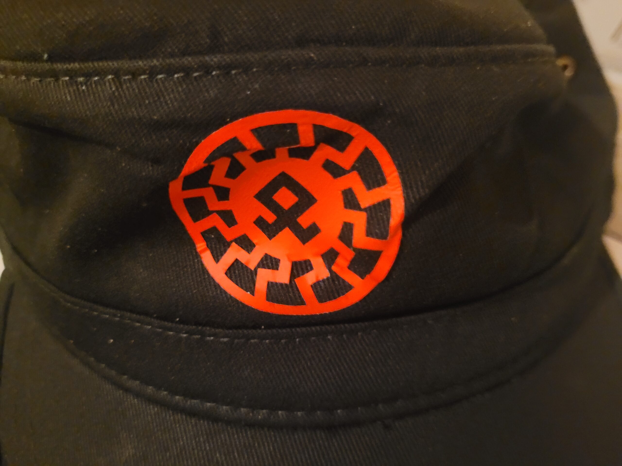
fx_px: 467
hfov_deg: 67.3
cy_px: 233
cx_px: 311
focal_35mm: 26
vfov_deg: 53.1
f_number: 1.8
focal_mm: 5.4
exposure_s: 1/24
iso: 1250
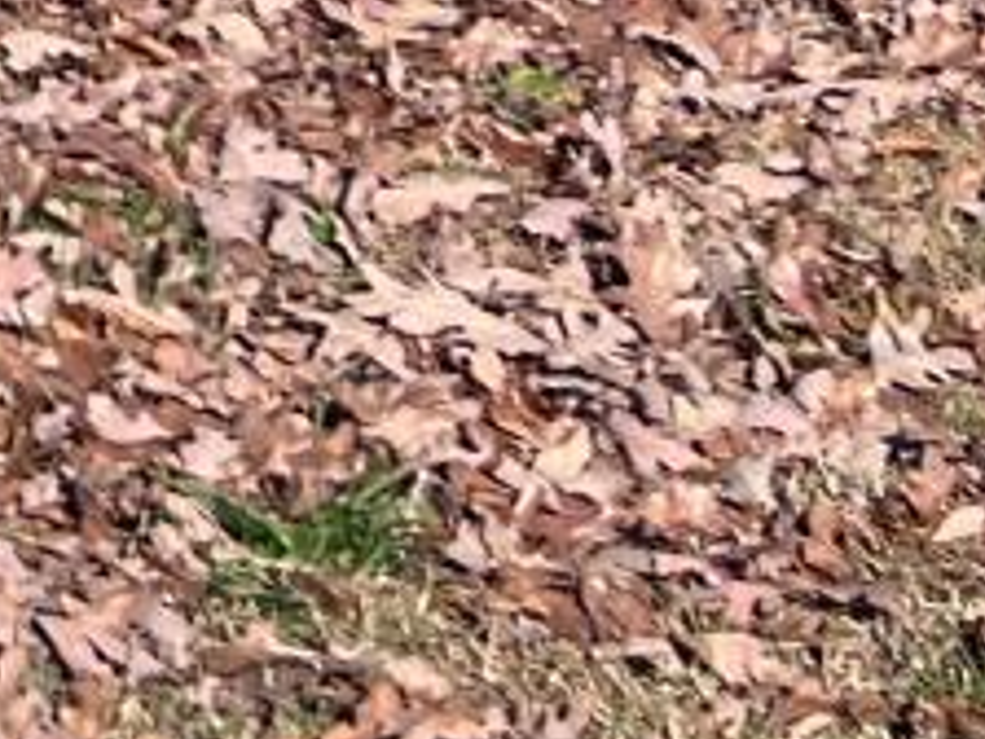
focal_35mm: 174
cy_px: -1718
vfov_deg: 7.3
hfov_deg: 9.4
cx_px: -1750
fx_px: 4951
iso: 50
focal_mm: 5.7
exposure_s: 1/3968
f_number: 1.5
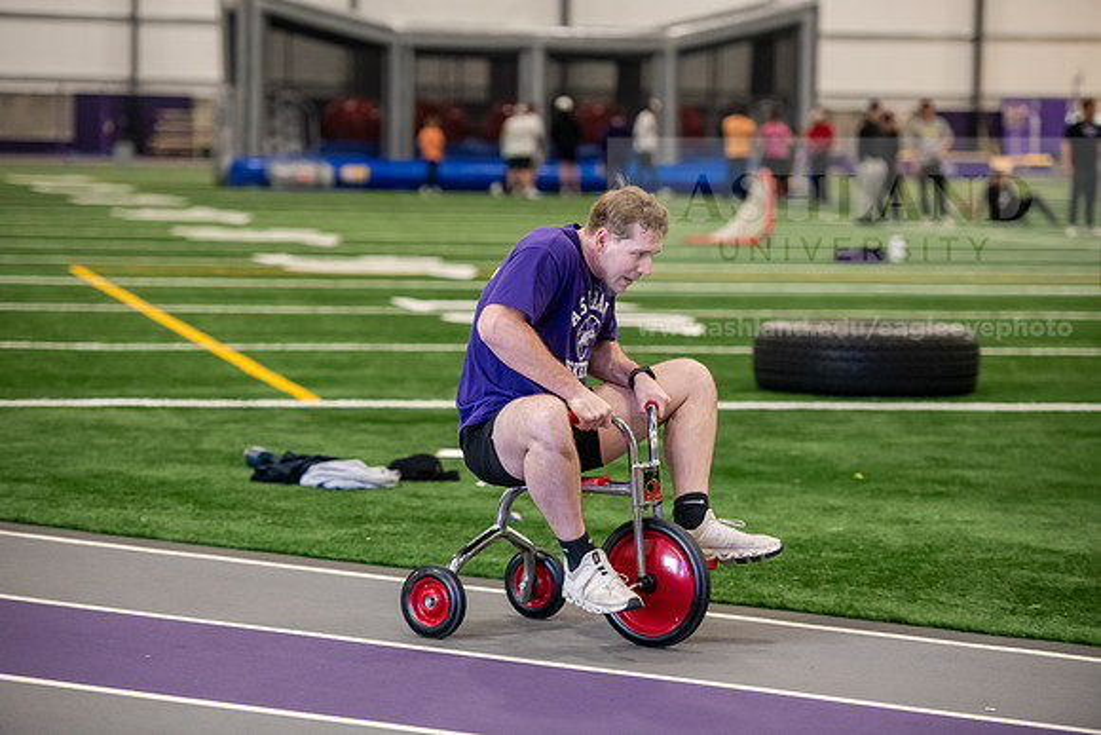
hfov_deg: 16.8
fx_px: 3732
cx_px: 550
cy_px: 368
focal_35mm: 122
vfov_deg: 11.2
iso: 2000
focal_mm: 122
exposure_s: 1/200
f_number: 3.2
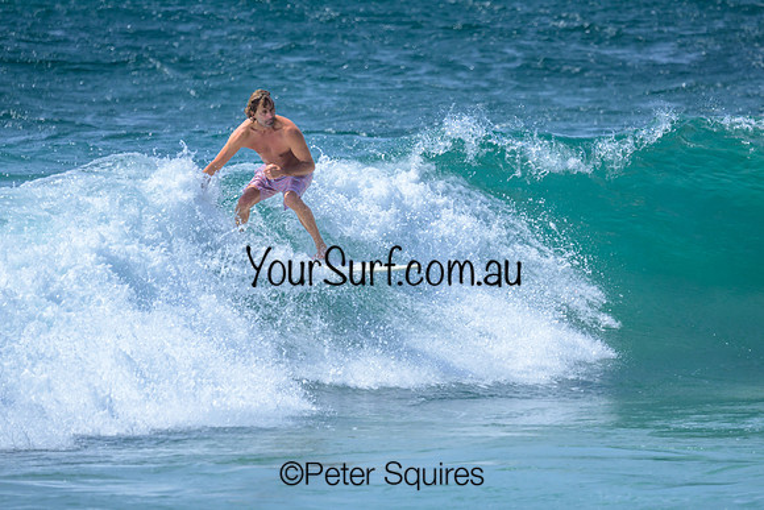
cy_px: 280
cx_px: 412
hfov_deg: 1.9
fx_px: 23327
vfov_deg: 1.3
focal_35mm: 1099
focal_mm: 800
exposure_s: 1/3200
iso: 900
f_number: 6.3
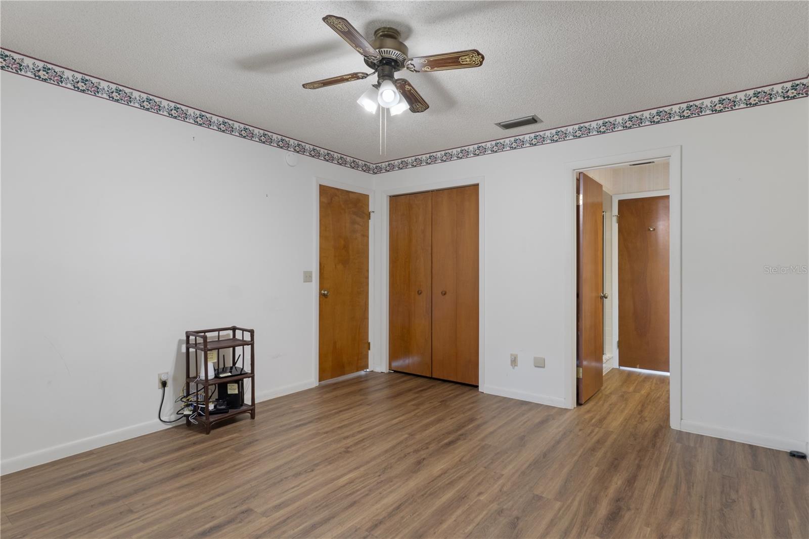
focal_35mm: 18
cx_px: 404
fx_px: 404
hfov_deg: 90.0
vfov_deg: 67.4
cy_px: 270
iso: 320
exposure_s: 1/2
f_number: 8
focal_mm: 12
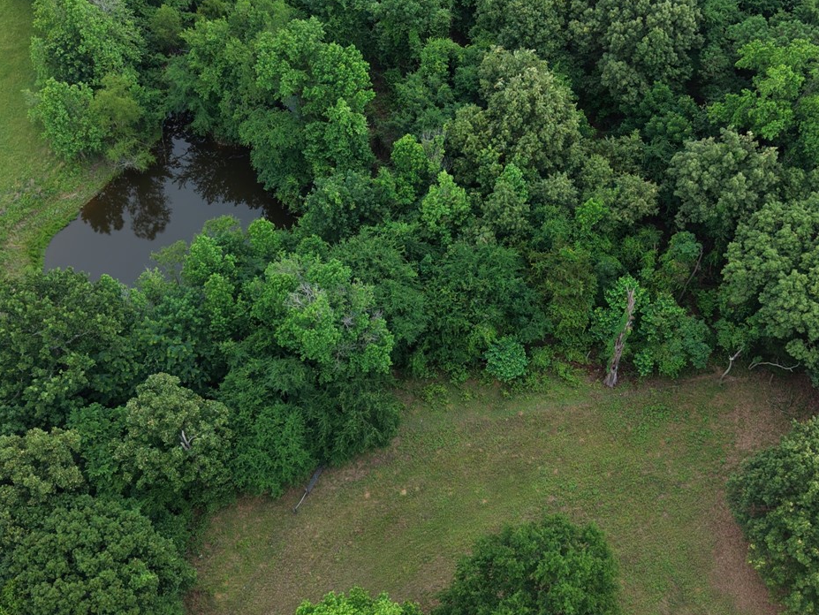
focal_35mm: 53
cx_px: 480
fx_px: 1254
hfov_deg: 36.1
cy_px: 262
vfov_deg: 27.5
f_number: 1.8
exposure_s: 1/200
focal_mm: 8.67
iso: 100
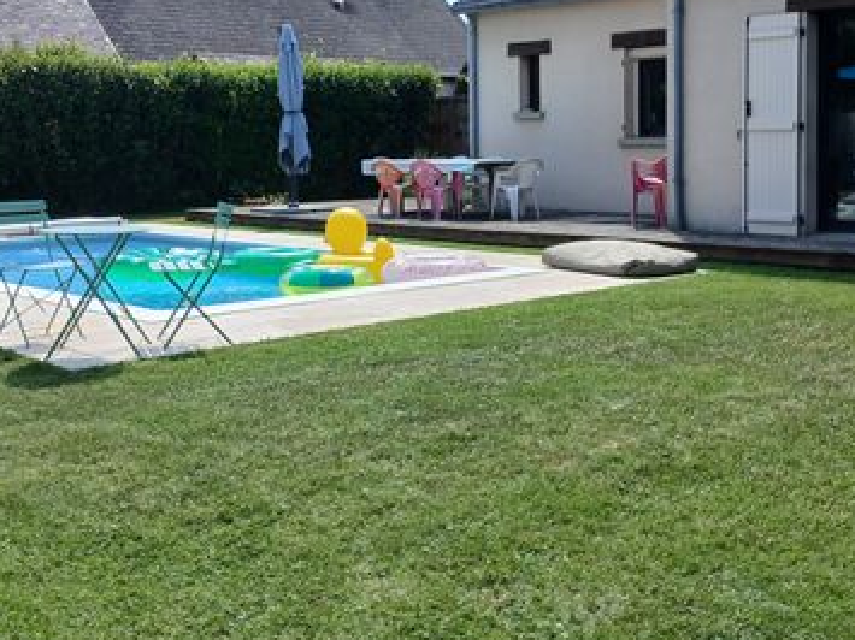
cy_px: 250
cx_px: 395
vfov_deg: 32.7
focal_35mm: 44
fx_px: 1086
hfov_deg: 42.9
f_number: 1.8
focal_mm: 3.98
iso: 20
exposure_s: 1/532
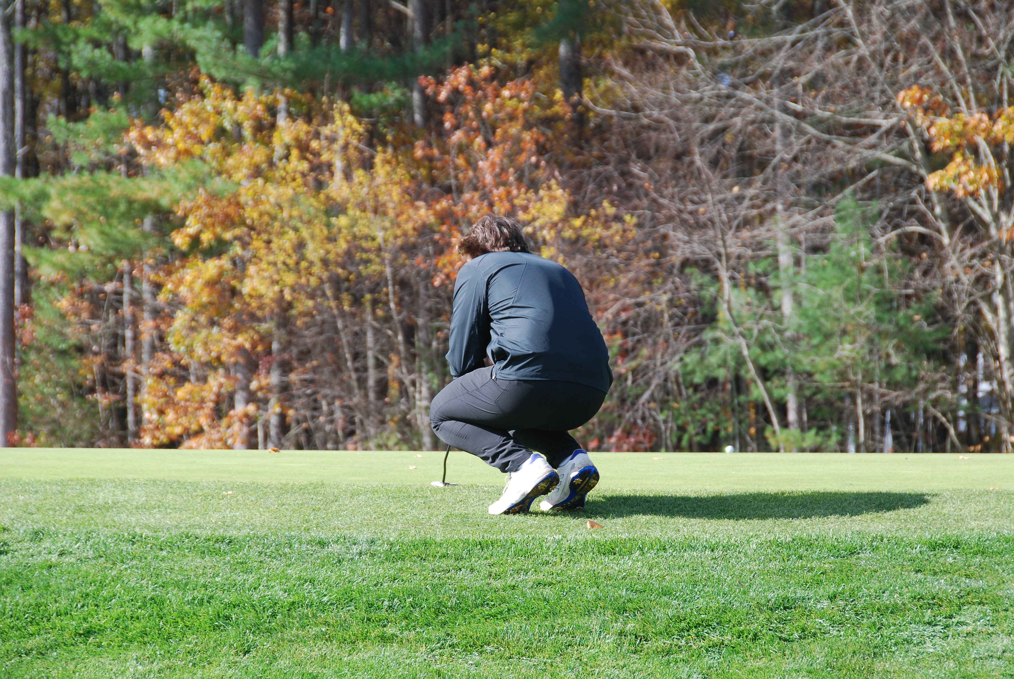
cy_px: 340
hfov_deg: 10.1
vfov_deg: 6.8
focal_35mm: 202
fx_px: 5711
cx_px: 507
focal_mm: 135
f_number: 9
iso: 200
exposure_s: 1/160
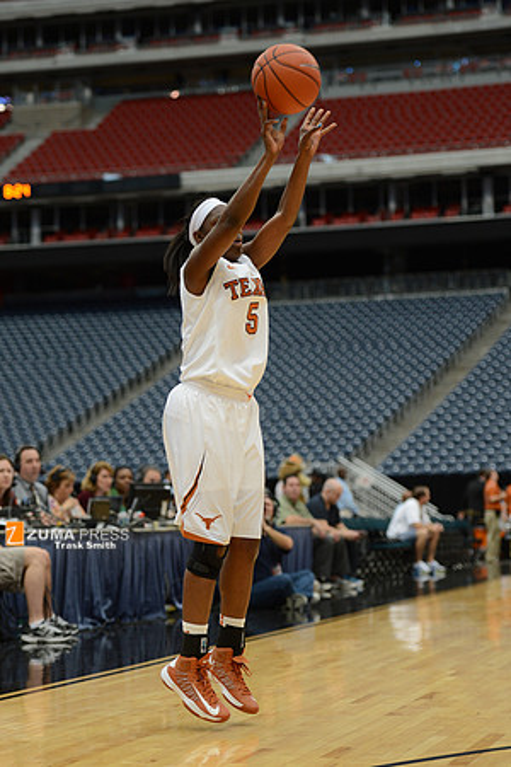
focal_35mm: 82
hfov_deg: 16.7
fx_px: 1746
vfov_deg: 24.8
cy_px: 384
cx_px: 256
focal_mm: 82
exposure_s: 1/1250
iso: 1000
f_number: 2.8
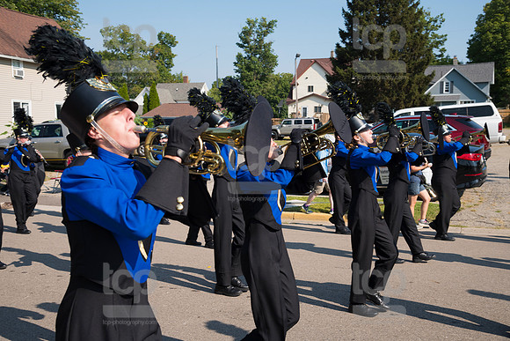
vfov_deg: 35.1
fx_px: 538
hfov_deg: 50.7
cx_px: 255
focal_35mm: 38
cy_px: 170
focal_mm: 38
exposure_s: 1/800
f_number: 6.3
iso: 320
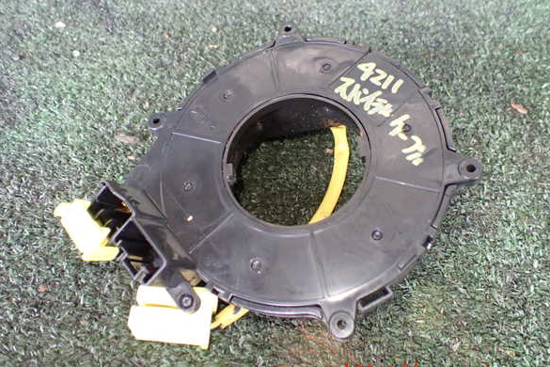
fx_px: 489
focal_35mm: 32
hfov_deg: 58.7
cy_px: 173
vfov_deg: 41.1
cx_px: 275
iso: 800
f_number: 2.3
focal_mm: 5.4
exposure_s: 1/60
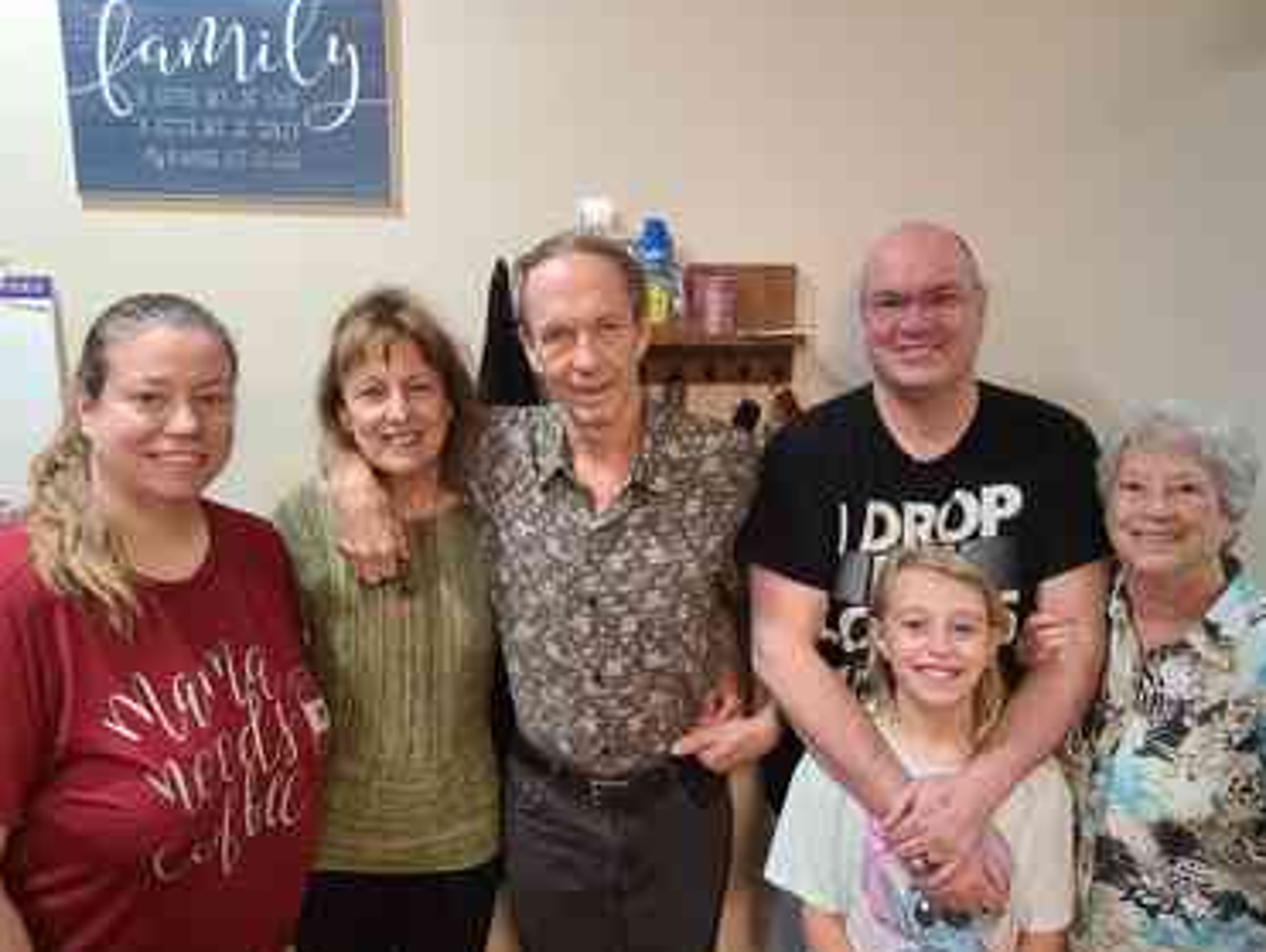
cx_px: 655
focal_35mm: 28
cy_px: 474
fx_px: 1025
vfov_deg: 49.8
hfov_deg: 63.4
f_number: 1.8
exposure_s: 1/40
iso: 320
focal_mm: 5.4
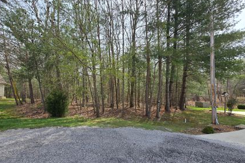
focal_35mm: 16
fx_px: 109
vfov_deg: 73.5
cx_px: 115
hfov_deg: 96.6
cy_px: 90
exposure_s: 1/619
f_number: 2.2
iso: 25
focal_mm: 1.7
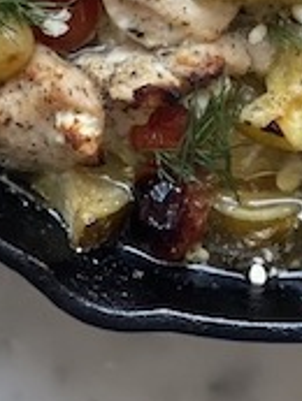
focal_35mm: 200
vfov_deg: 9.6
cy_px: -166
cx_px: 209
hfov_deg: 7.4
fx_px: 2324
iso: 250
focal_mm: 6
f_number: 2
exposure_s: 1/102
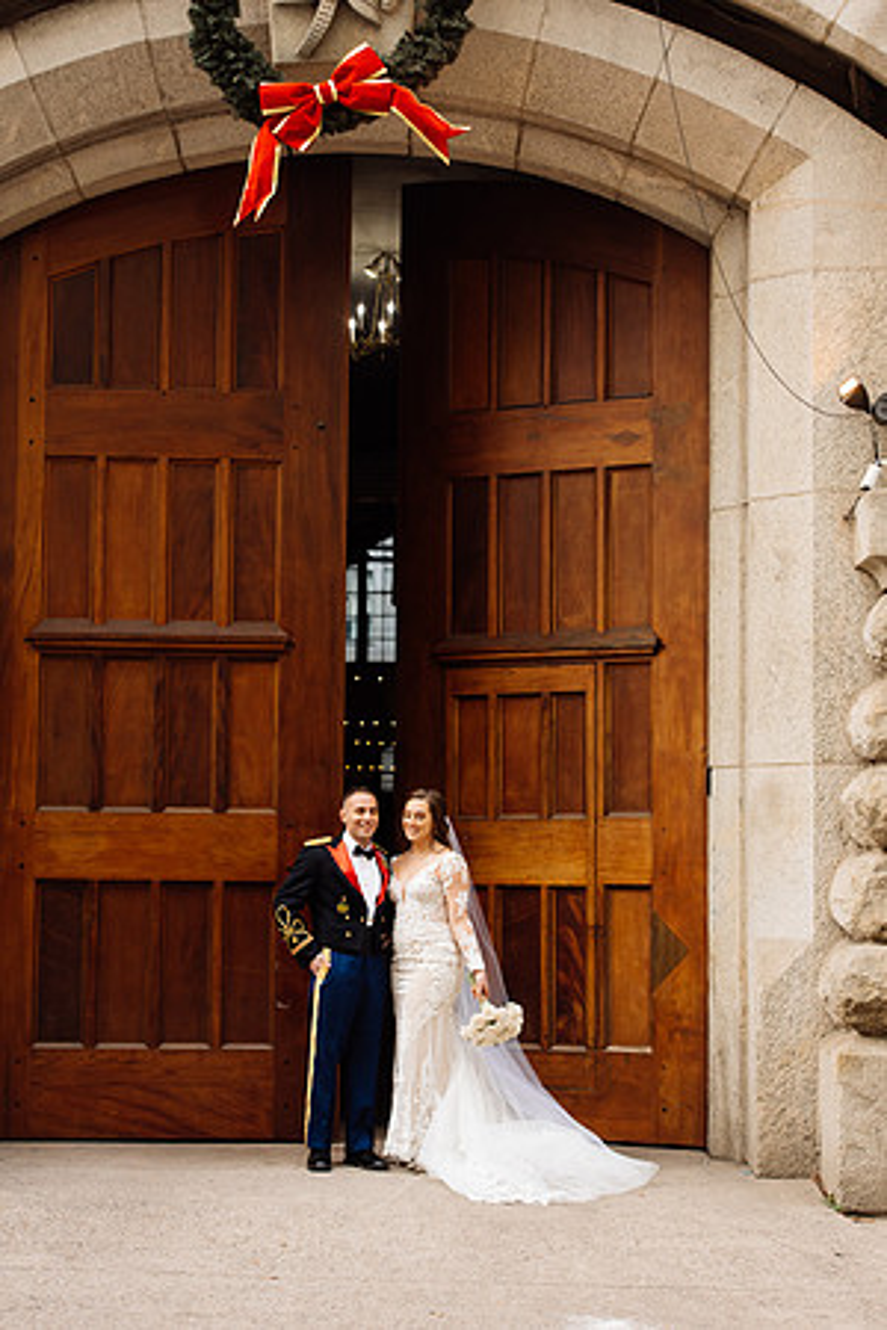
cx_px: 444
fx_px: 2587
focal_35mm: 70
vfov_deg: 28.8
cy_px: 665
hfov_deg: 19.5
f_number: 4.5
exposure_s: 1/400
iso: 800
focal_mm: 70
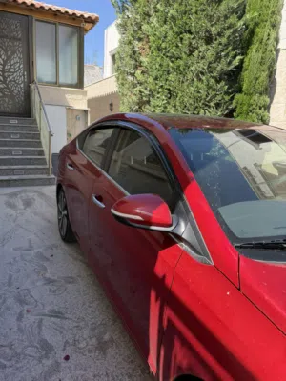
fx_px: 264
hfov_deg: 56.8
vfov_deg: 71.6
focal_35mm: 24
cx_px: 143
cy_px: 190
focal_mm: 6.76
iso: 100
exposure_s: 1/1410
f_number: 1.78
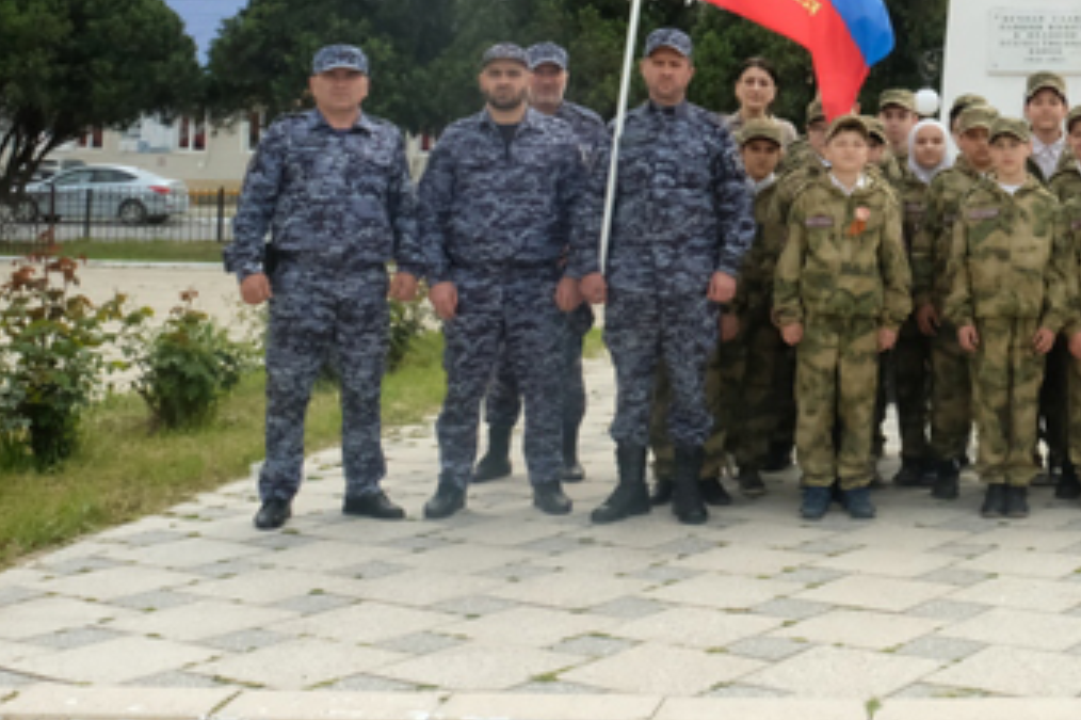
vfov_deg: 21.8
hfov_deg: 31.2
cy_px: 13
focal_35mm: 60
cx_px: 1052
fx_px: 1801
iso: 4000
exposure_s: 1/1700
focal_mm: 18
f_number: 13
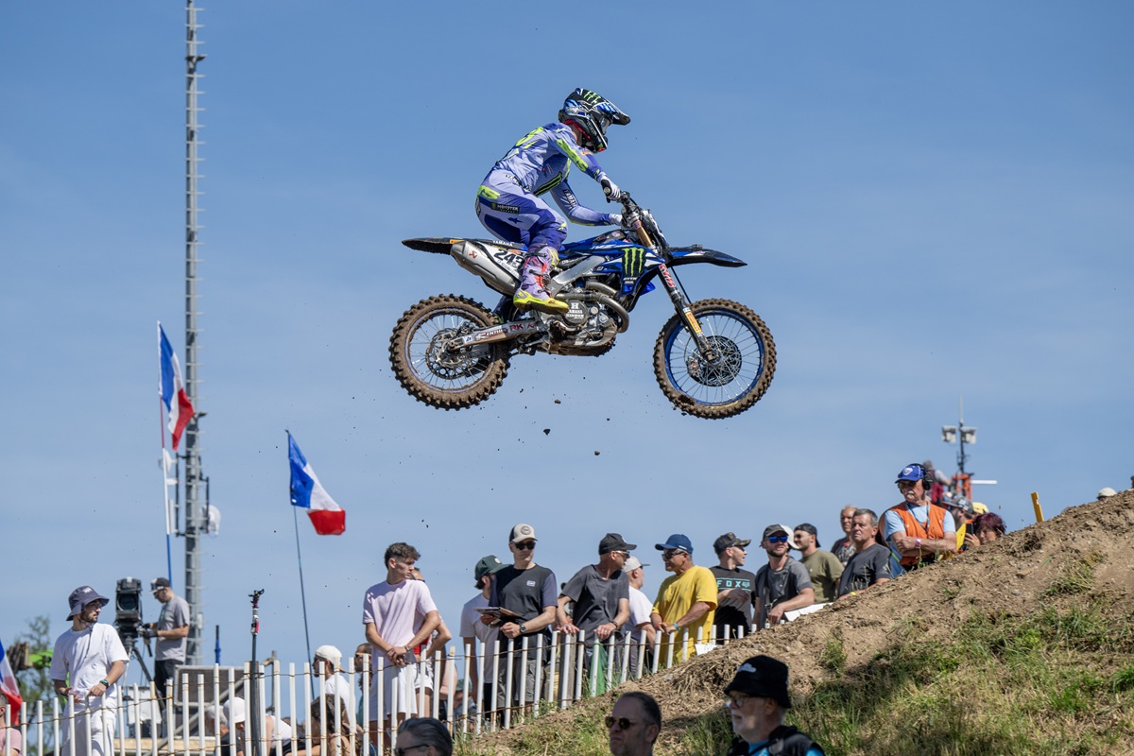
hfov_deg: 11.7
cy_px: 378
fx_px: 5512
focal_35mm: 175
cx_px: 567
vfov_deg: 7.8
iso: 200
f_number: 6.3
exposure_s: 1/1600
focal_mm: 175
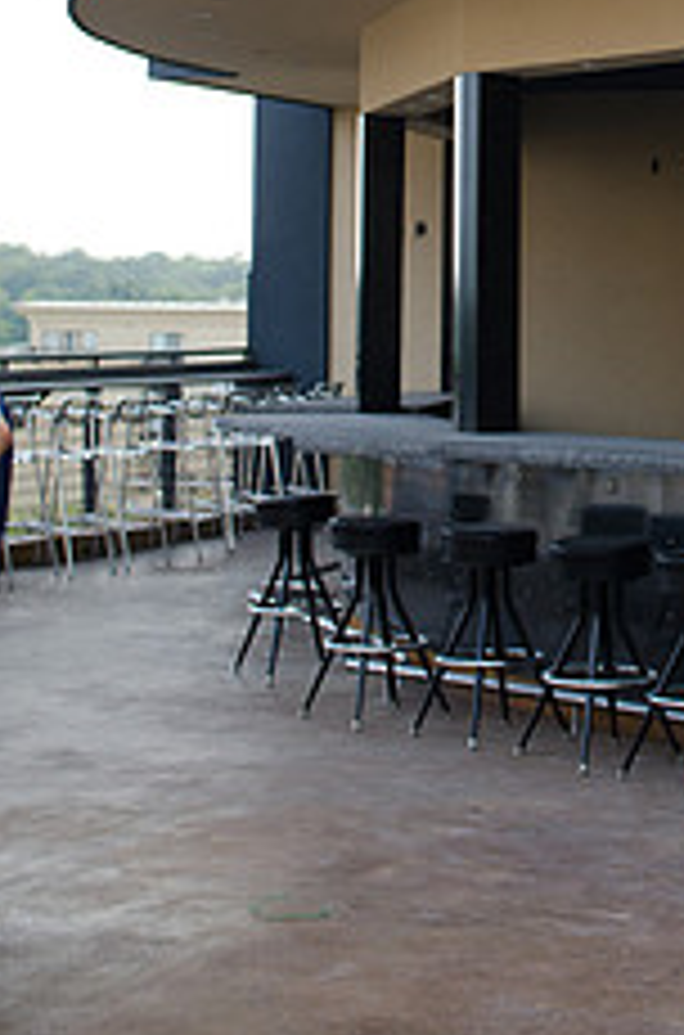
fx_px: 2523
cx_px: 666
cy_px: 76
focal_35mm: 88
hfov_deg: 15.2
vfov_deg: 22.5
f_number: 3.2
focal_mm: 30
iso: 320
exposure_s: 1/2000
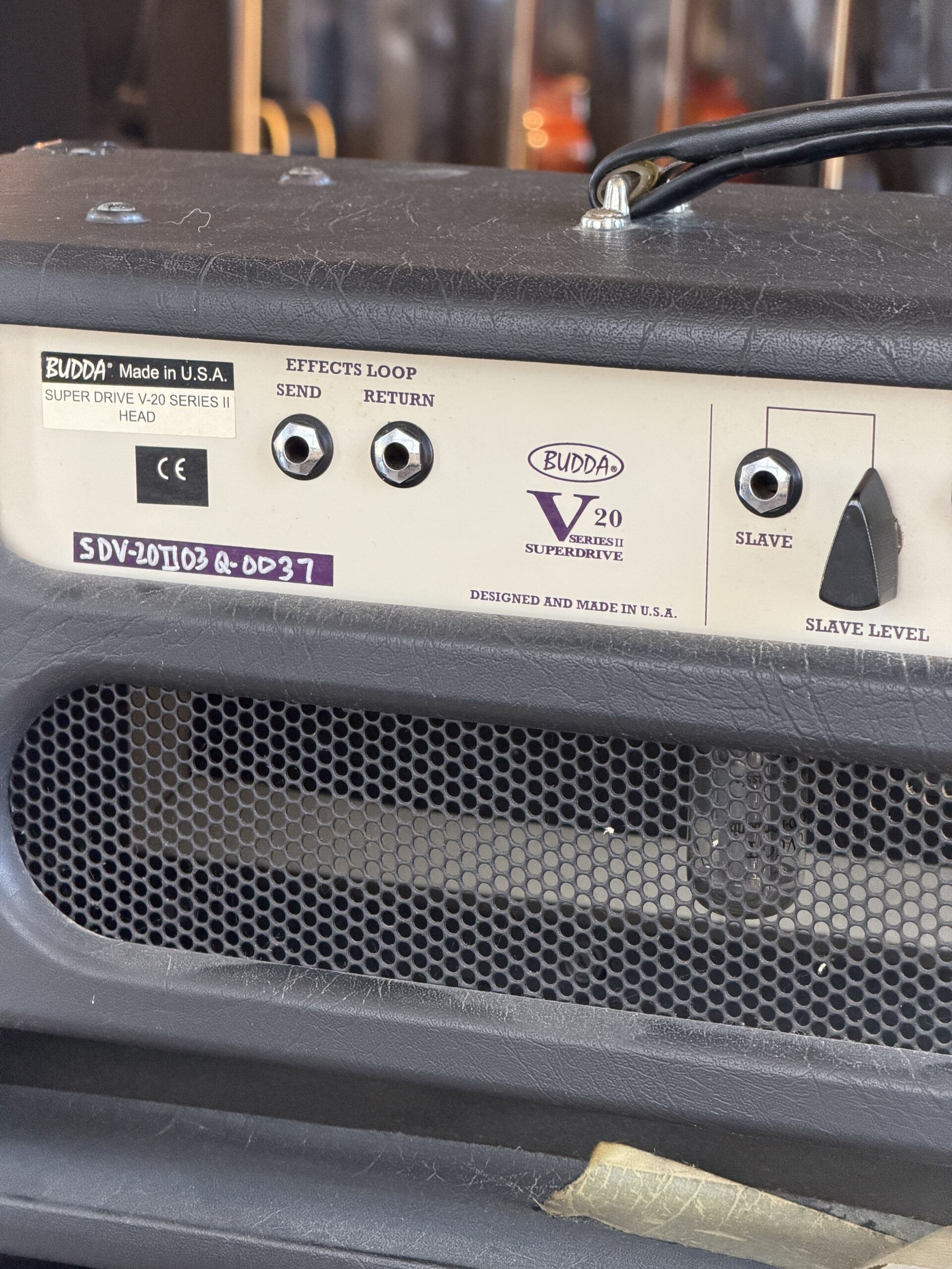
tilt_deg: -12.7
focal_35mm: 100
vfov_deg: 19.6
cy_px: 634
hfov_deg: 14.8
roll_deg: -1.1
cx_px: 476
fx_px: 3667
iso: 500
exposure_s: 1/91
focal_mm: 16.89
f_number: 2.8
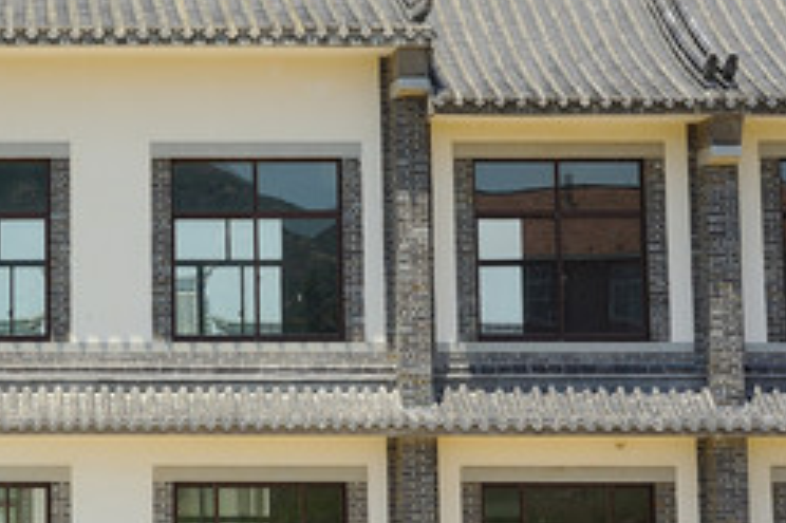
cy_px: 63
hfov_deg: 16.6
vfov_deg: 11.3
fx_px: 2618
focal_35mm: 120
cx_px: -49
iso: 320
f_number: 11
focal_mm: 55
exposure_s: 1/400
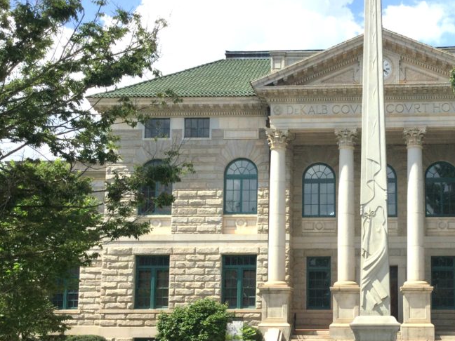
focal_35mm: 49
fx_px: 644
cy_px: 234
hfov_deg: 38.0
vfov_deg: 29.4
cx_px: 336
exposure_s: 1/1597
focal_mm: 3.3
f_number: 2.4
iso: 25
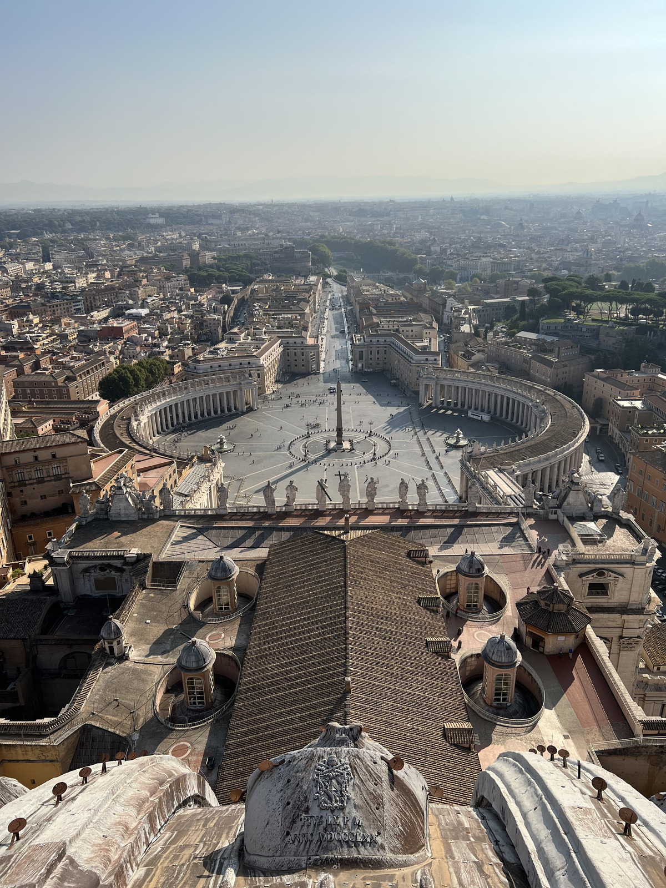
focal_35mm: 26
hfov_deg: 53.1
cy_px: 444
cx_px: 333
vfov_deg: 67.3
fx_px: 667
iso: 50
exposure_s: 1/7463
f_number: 1.5
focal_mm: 5.7
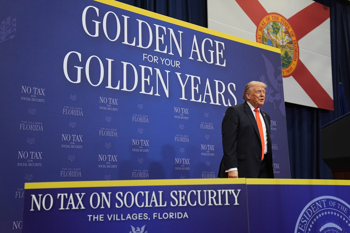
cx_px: 175
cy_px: 116
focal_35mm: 44
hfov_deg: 44.5
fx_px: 428
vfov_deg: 30.5
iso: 2000
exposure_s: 1/800
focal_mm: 44
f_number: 2.8
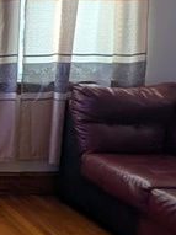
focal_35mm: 68
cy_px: 63
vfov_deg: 28.2
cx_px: -228
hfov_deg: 14.9
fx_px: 461
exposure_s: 1/31
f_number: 1.7
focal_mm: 2.02
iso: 70
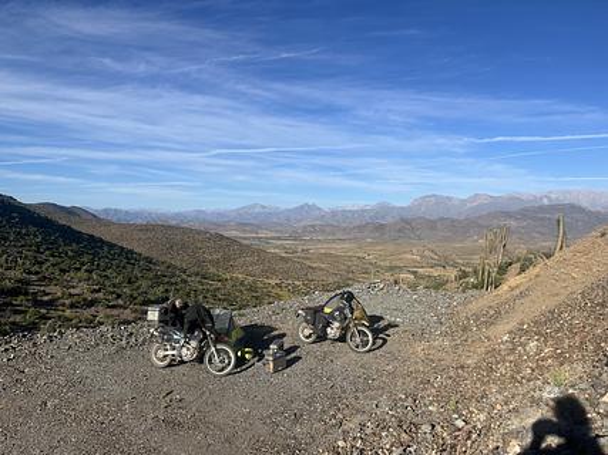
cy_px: 228
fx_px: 457
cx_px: 304
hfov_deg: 67.3
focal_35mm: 26
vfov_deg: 53.0
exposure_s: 1/4854
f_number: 1.6
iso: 50
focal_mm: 5.1
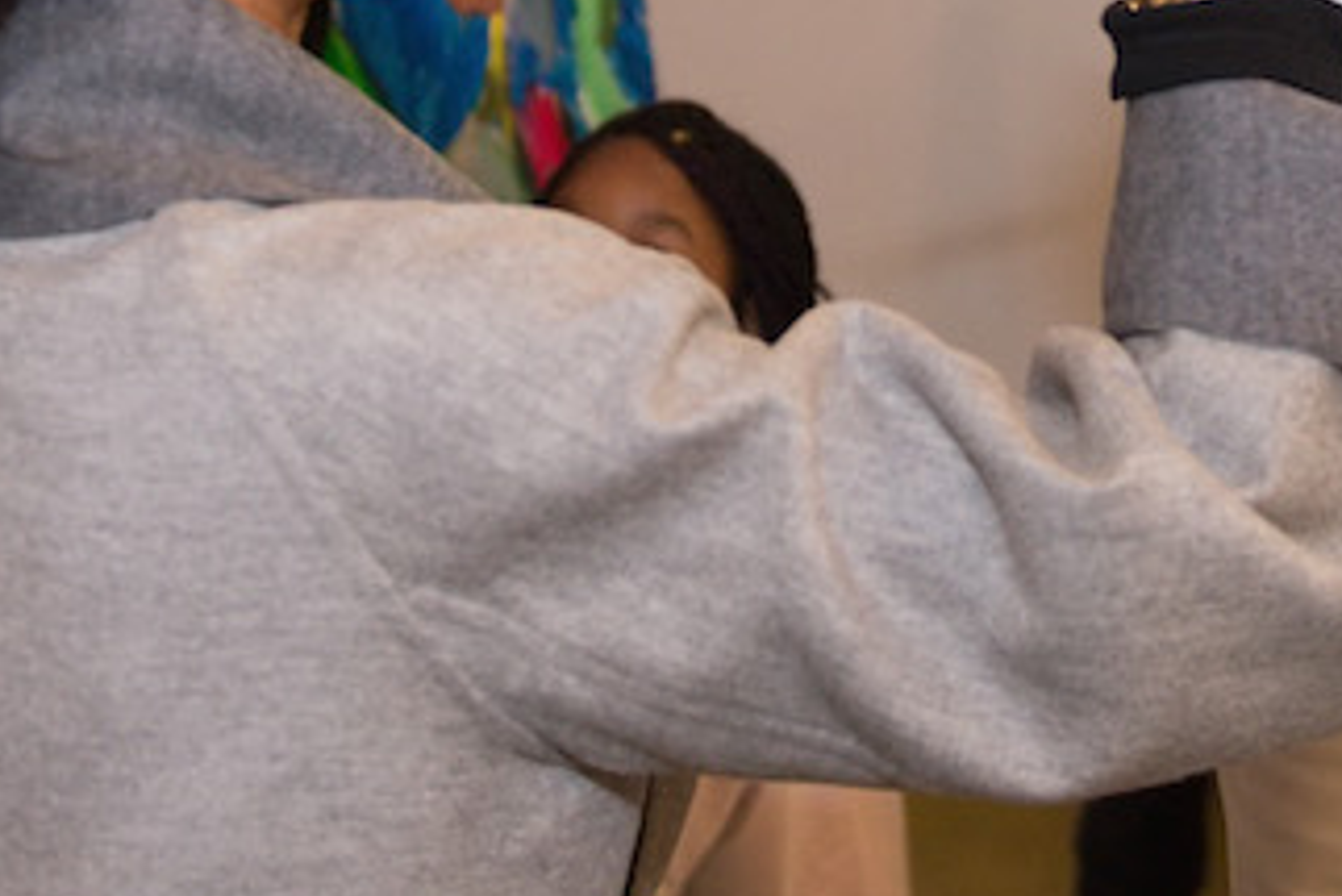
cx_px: 1034
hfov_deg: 24.7
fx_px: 3021
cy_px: -163
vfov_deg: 16.2
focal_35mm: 81
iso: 3200
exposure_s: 1/200
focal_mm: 29
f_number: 2.8
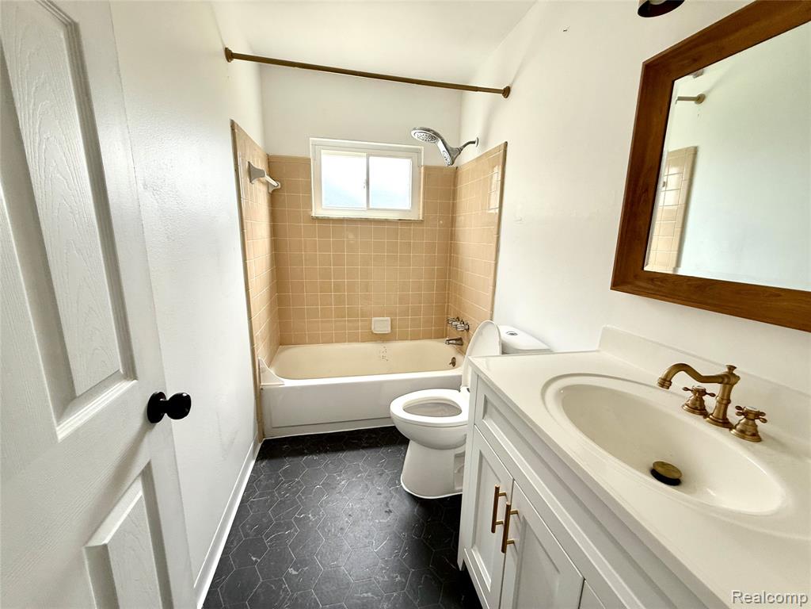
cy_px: 304
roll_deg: -1.3
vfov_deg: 85.7
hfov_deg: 102.1
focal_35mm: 14
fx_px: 328
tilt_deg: -9.9
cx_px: 406
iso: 80
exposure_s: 1/99
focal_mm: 2.22
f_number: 2.2
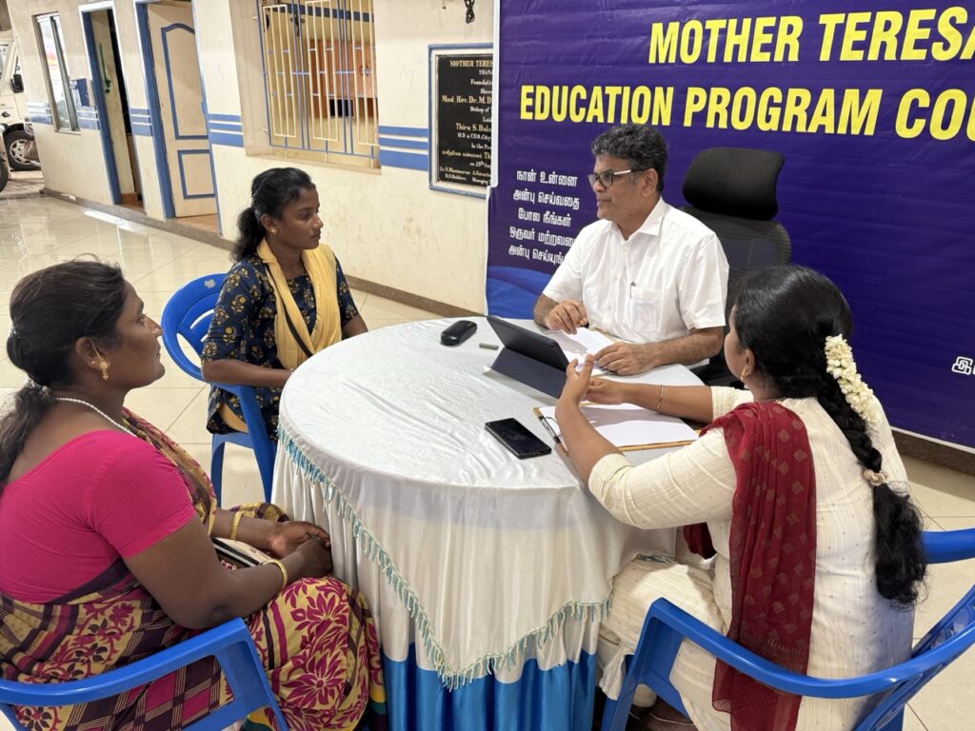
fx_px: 676
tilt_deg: -20.8
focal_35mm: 24
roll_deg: -1.5
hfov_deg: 71.6
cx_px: 488
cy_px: 366
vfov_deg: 56.8
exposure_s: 1/50
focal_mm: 6.76
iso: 200
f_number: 1.78
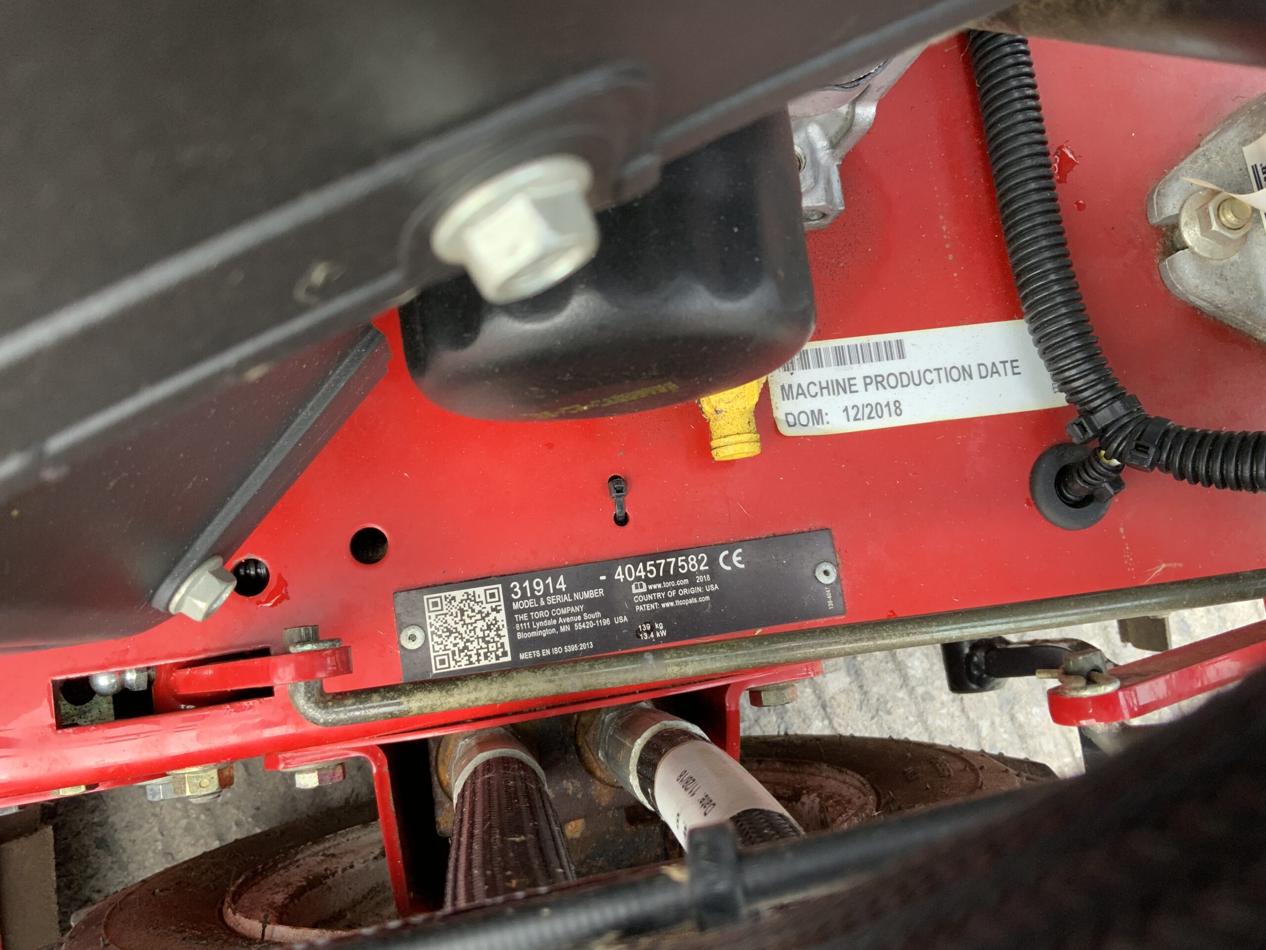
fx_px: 1061
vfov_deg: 48.2
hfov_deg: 61.7
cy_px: 475
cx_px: 633
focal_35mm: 29
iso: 64
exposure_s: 1/75
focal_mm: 3
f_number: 1.8
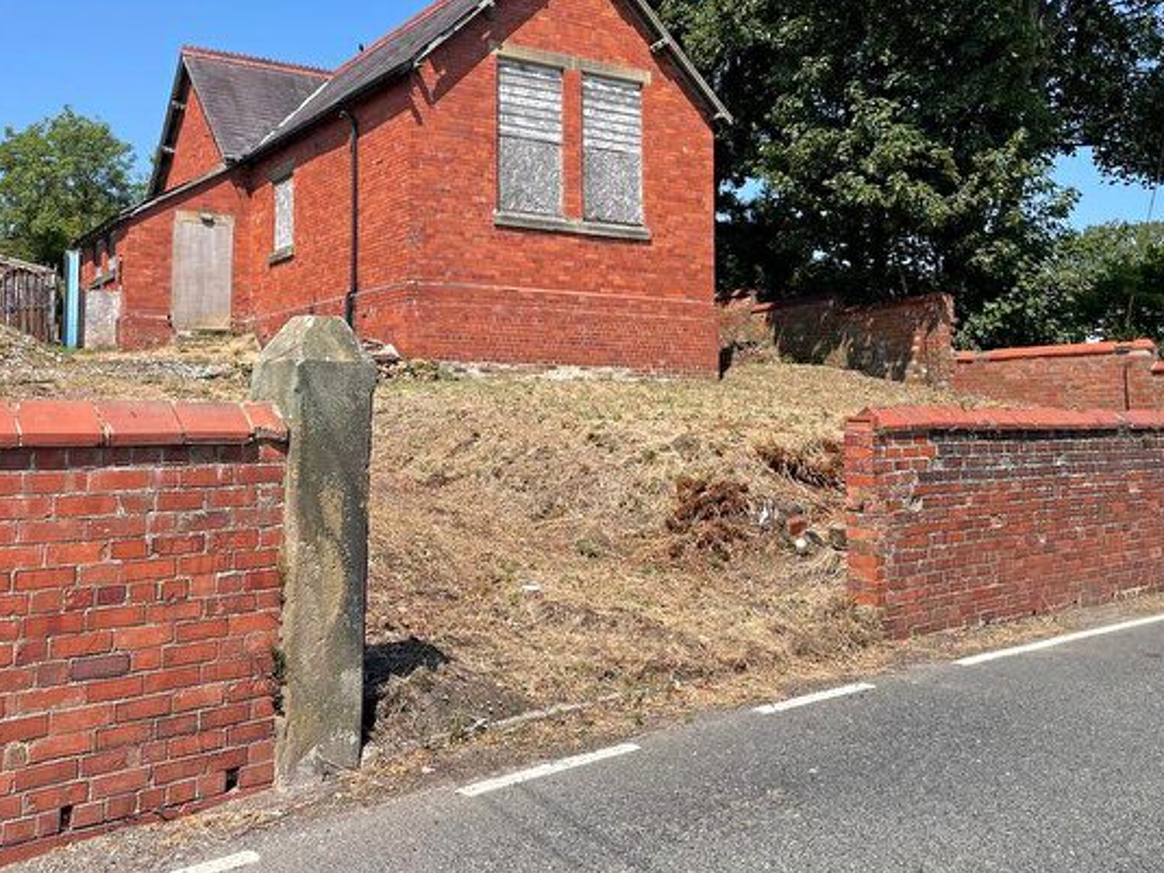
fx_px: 1143
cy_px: 310
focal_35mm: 34
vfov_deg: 41.4
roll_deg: +1.5
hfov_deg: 53.9
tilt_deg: +6.0
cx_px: 540
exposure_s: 1/2257
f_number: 1.6
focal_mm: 4.2
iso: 32
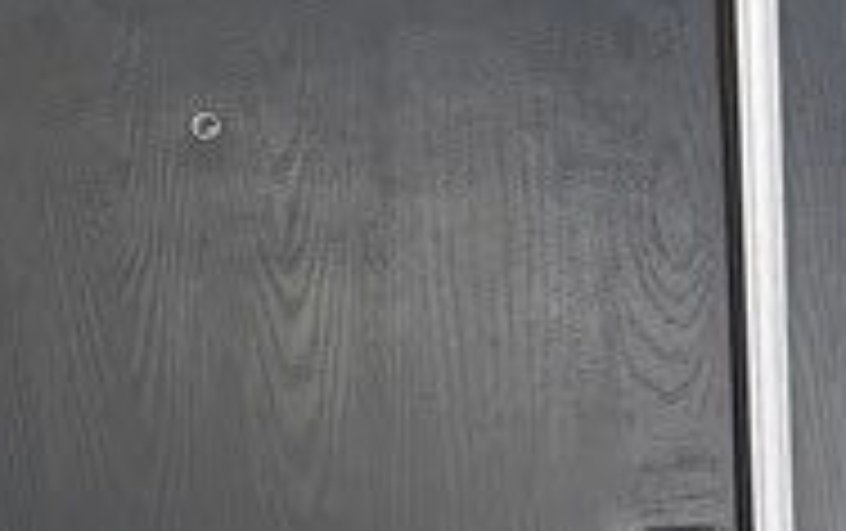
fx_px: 3463
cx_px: 760
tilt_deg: -7.1
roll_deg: +2.6
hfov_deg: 13.8
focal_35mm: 150
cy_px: 598
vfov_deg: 8.7
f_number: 1.6
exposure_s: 1/294
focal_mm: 4.2
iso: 32
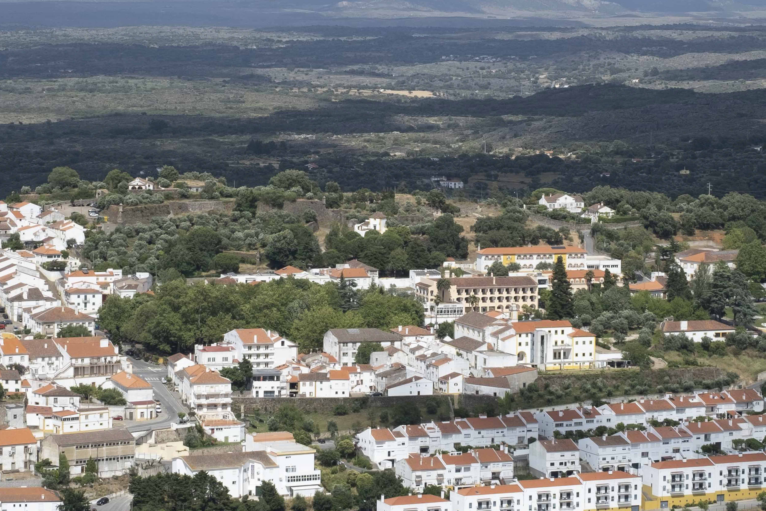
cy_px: 256
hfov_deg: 37.5
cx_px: 383
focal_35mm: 53
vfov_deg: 25.5
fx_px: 1128
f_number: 11
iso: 160
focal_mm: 35
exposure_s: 1/250
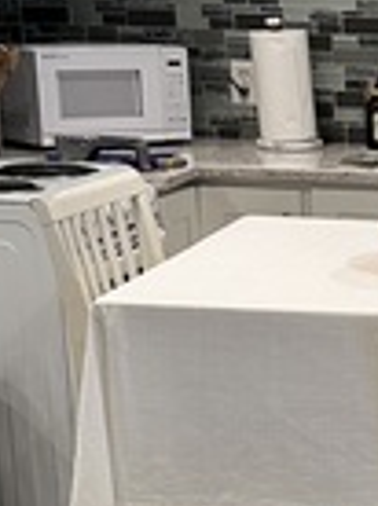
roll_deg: -2.2
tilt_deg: -18.6
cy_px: 522
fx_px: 1694
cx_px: 613
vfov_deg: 16.6
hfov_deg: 12.0
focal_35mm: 116
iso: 200
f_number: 1.78
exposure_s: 1/120
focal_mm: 6.86
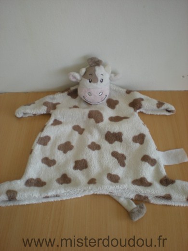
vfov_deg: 49.0
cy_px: 126
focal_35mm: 38
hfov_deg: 37.7
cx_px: 94
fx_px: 275
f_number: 3.1
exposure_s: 1/124
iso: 98
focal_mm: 6.3
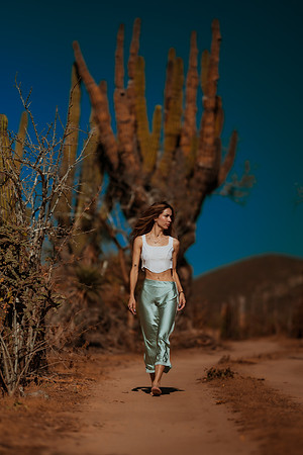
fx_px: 1704
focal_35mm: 135
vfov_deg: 15.2
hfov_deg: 10.2
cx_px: 152
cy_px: 228
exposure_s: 1/8000
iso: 50
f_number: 1.8
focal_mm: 135
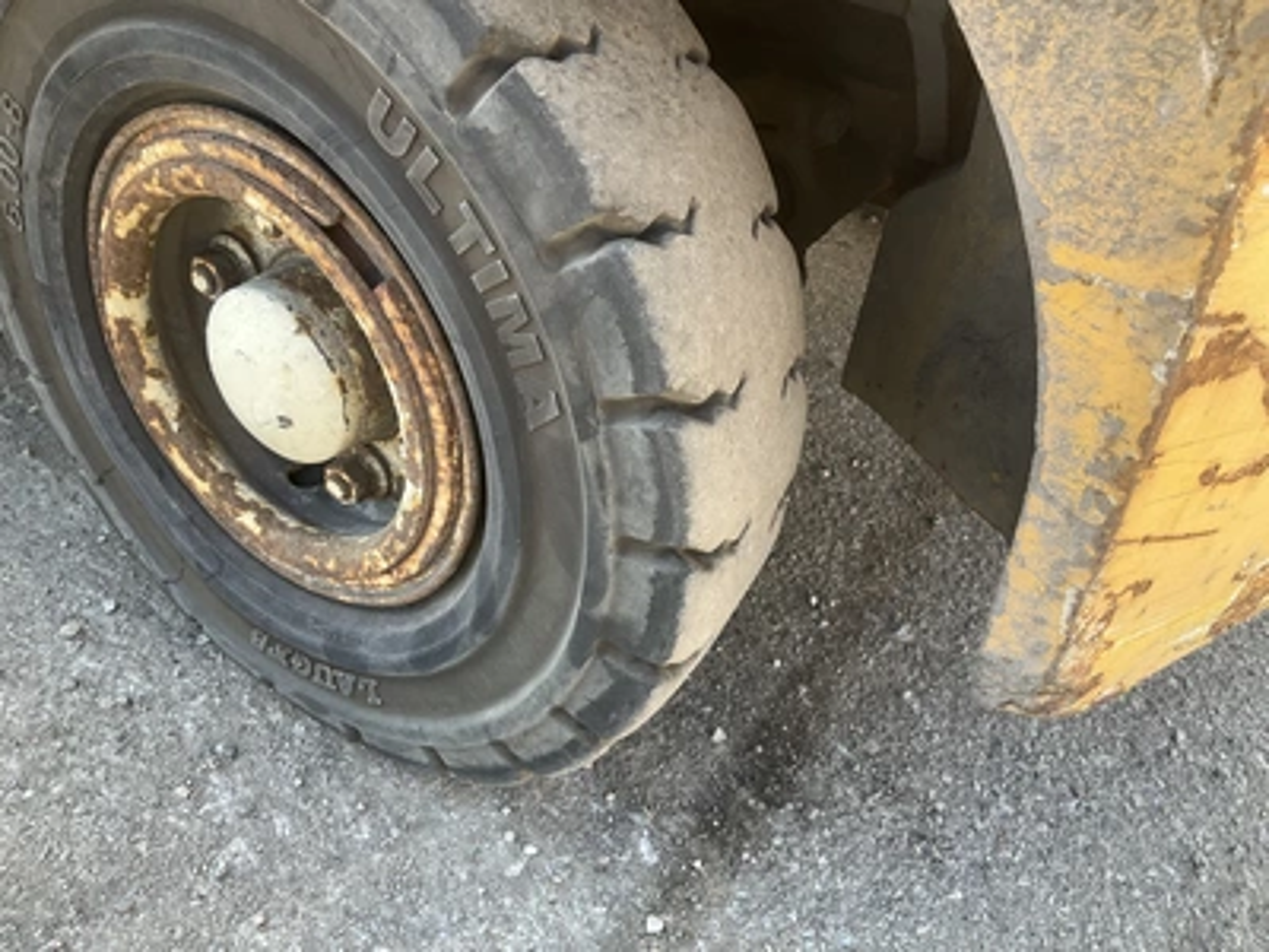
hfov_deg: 61.7
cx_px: 634
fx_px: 1063
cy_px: 476
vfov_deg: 48.2
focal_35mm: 29
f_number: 1.8
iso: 32
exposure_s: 1/122
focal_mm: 3
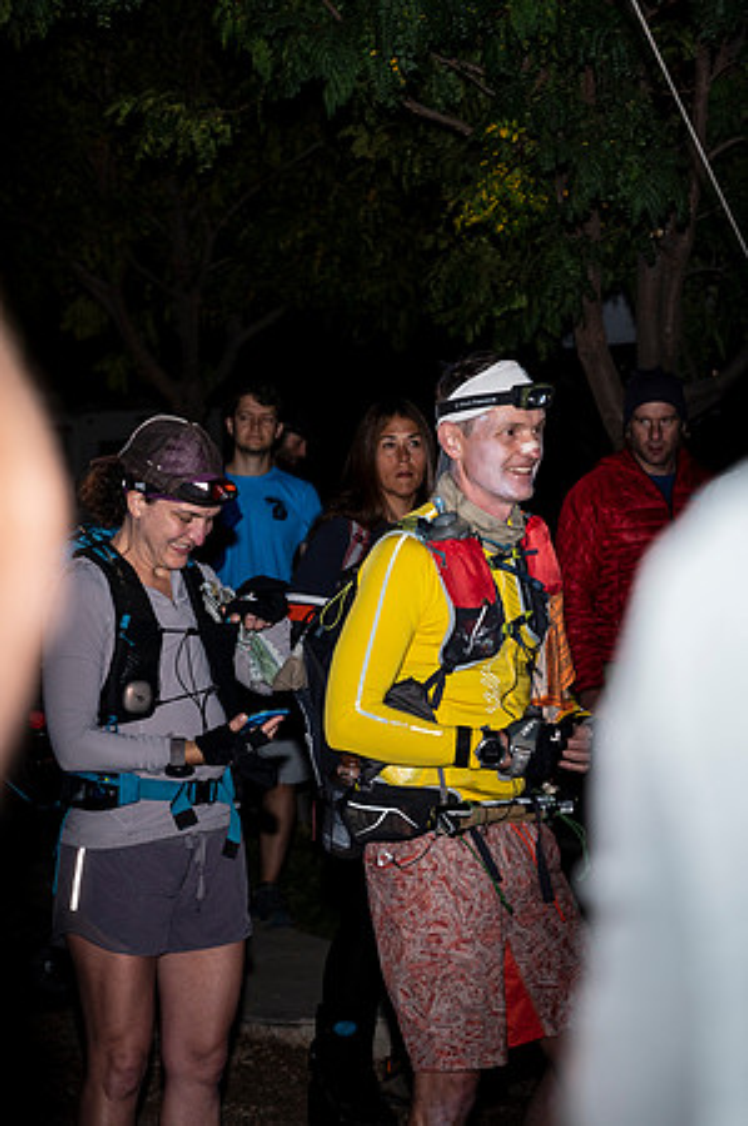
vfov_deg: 18.4
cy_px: 596
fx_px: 3483
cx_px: 245
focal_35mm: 112
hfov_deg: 12.2
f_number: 4
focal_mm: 70
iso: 320
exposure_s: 1/200
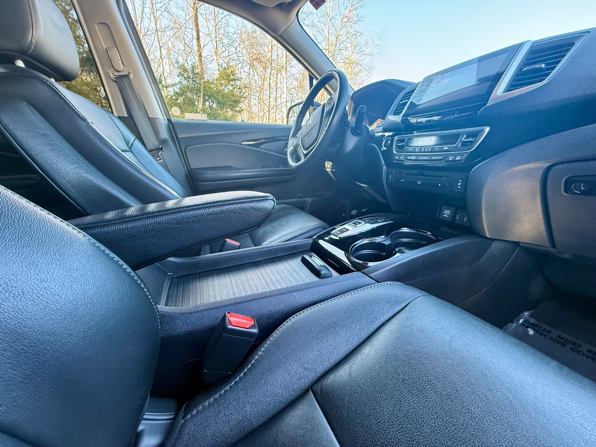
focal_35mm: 14
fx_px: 241
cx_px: 298
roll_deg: +0.2
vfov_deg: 85.7
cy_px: 224
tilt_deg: -17.4
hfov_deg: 102.1
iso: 400
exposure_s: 1/79
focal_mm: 2.22
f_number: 2.2
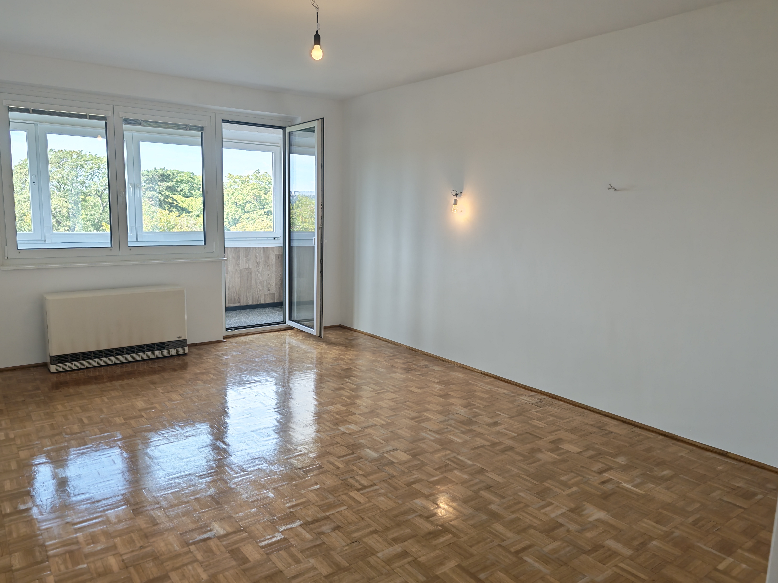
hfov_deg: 71.6
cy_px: 290
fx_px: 539
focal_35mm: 24
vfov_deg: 56.8
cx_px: 376
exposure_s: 1/100
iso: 100
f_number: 1.6
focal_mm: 6.55
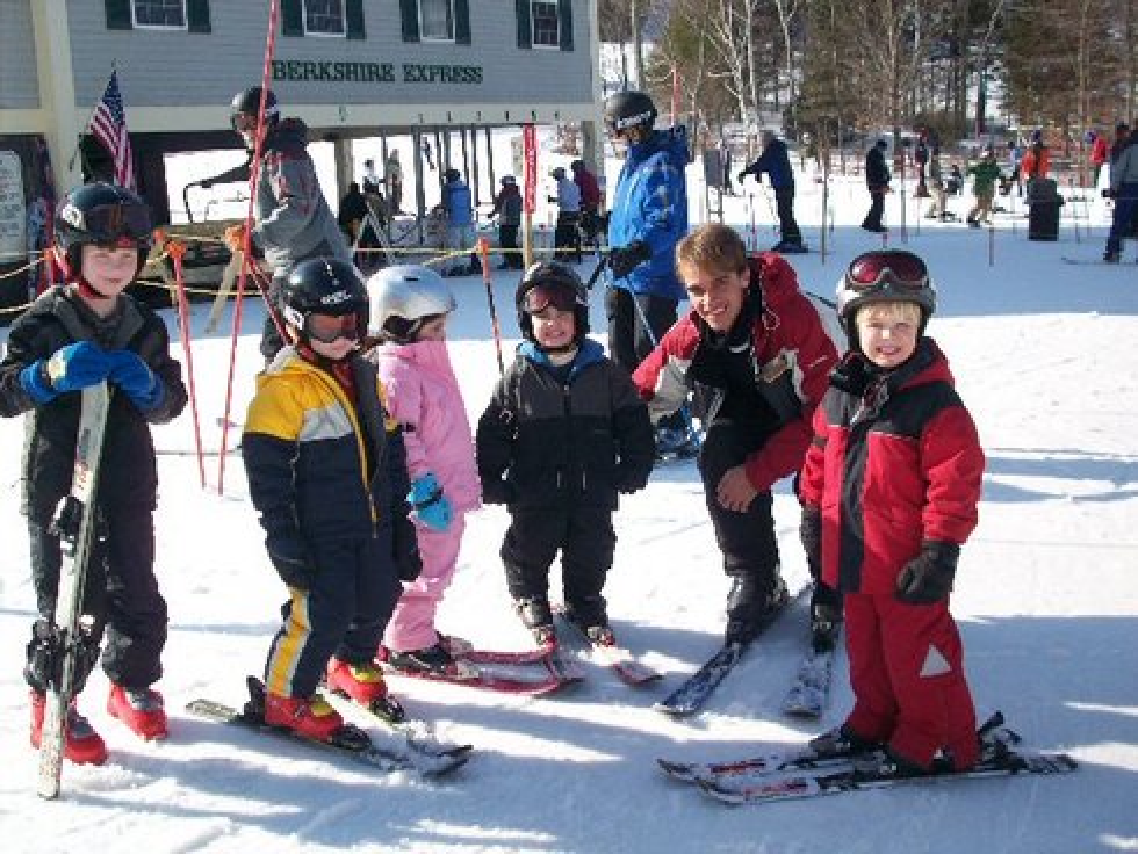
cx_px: 569
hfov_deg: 50.1
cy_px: 427
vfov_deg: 38.7
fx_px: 1217
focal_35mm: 37
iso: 80
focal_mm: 6.2
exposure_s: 1/232
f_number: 5.6
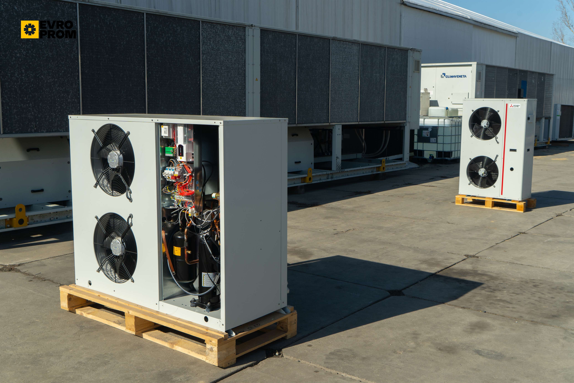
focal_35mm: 38
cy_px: 192
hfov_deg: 50.7
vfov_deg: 35.1
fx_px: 606
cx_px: 287
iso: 100
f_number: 8
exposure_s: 1/125
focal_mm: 38
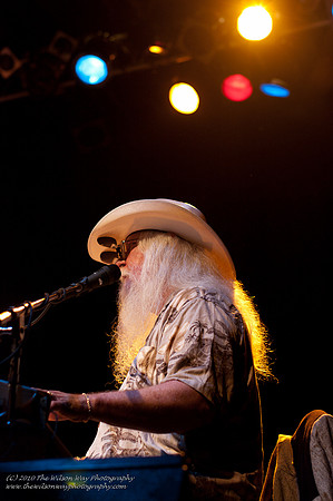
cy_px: 250
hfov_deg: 18.1
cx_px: 166
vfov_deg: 27.0
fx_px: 1043
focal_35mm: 75
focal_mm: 50
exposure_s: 1/90
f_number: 2.8
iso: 800
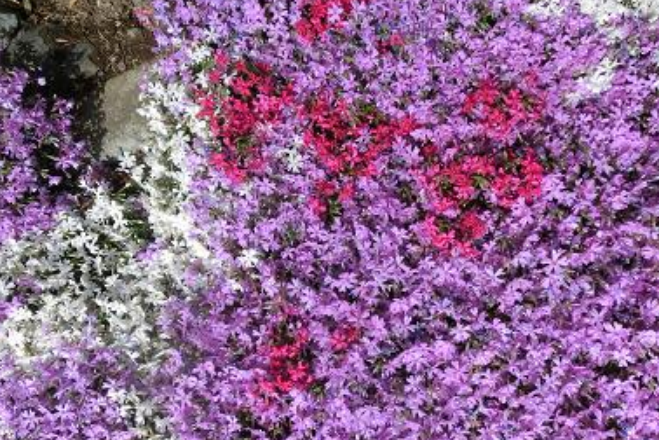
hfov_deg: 60.0
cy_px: 246
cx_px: 379
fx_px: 567
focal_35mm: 31
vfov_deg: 42.3
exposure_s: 1/320
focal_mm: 4.4
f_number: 8
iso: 80
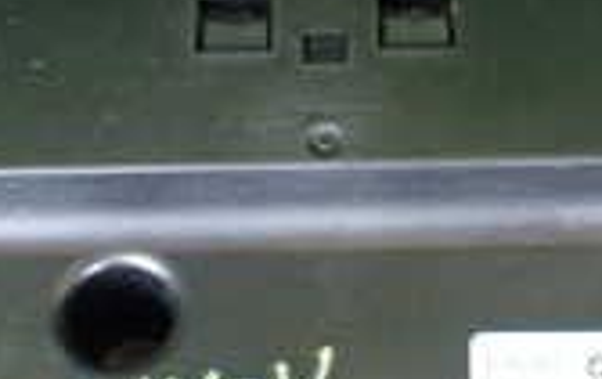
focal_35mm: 114
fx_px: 1873
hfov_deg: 18.2
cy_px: 235
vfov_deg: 11.5
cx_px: 368
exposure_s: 1/60
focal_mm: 5.4
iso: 800
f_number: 2.3
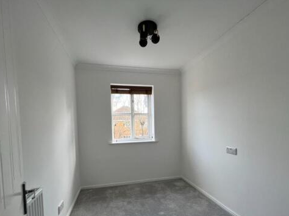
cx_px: 142
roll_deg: +0.5
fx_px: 134
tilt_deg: -4.0
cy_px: 132
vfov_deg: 76.9
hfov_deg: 94.5
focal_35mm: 16
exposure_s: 1/99
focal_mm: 1.57
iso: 64
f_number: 1.8
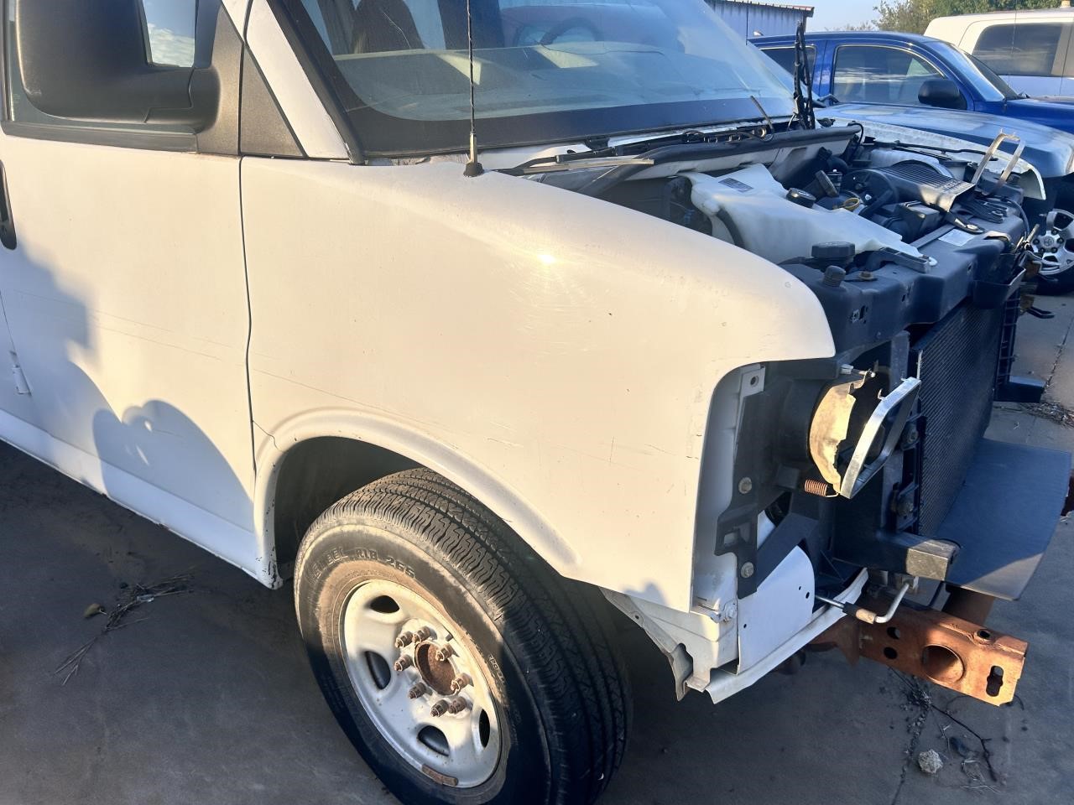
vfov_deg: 53.1
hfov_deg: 67.3
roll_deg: +1.8
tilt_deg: -22.4
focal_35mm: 26
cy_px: 402
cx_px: 537
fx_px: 807
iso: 50
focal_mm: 5.7
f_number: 1.5
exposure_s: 1/3356
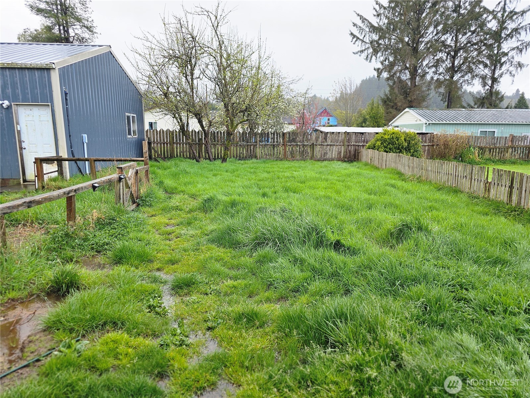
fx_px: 352
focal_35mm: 23
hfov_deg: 73.9
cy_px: 199
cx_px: 265
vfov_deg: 58.9
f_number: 1.7
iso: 10
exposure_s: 1/150
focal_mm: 6.3
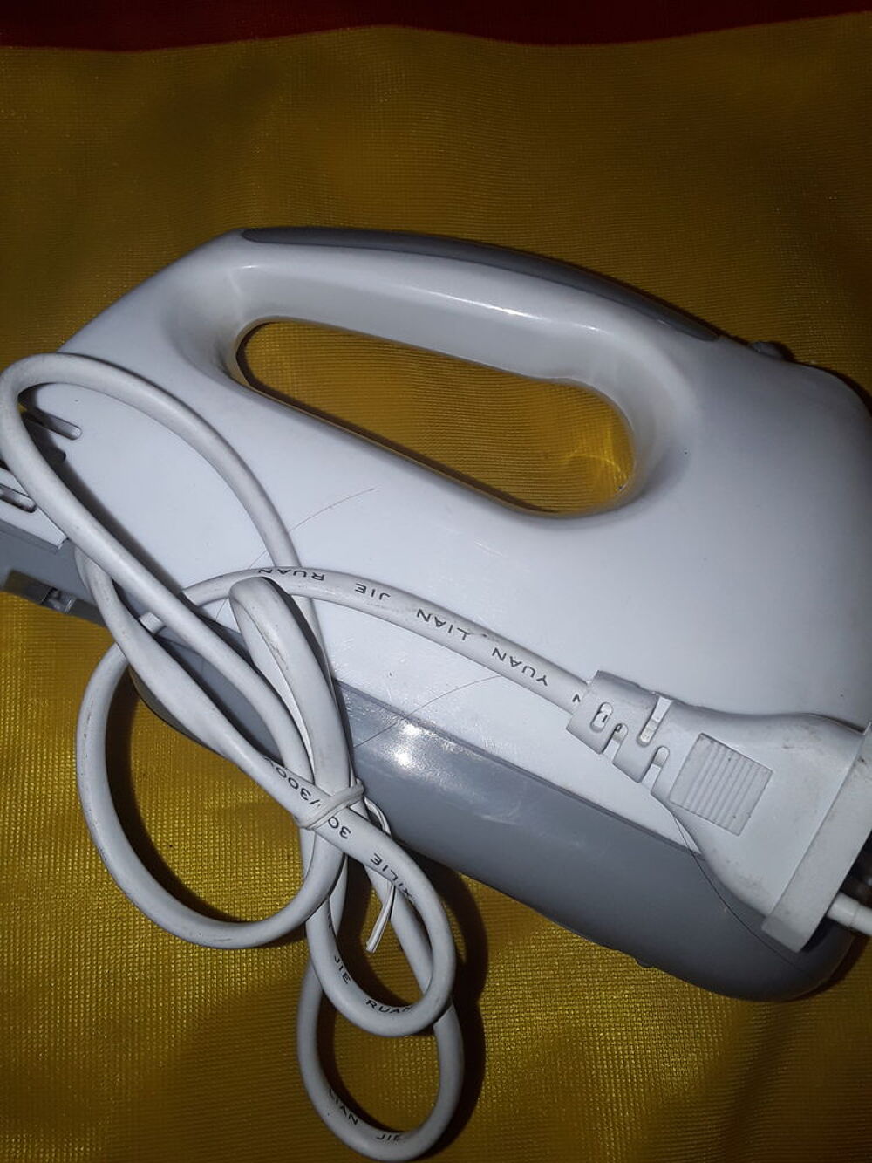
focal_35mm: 27
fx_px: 907
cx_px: 436
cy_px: 582
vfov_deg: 65.3
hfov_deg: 51.4
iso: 40
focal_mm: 2.91
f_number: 1.9
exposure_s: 1/364
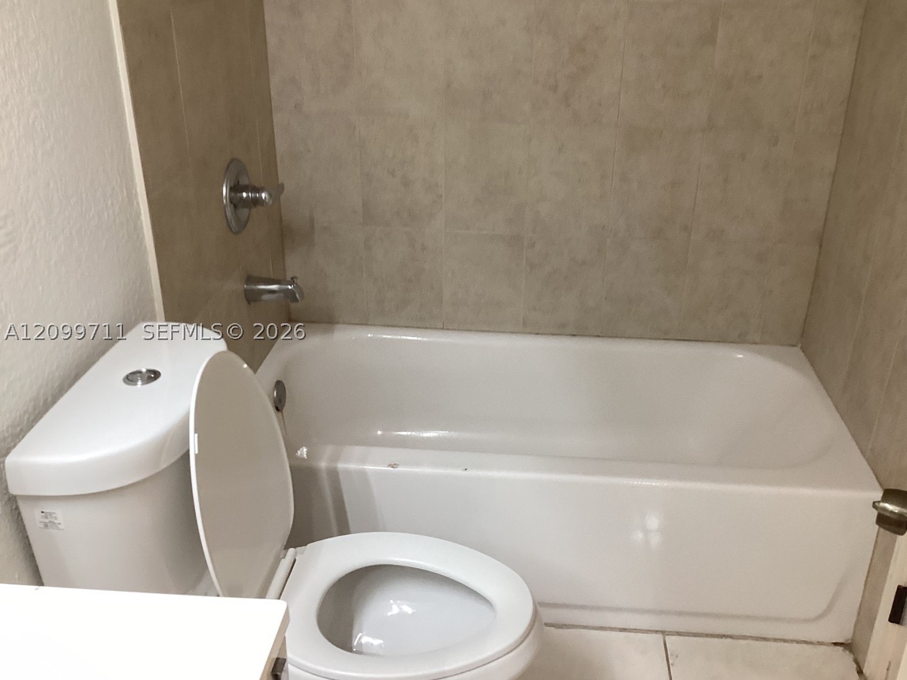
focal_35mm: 34
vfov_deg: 41.8
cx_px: 496
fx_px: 891
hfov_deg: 53.9
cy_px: 331
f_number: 2.4
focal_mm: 3.3
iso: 160
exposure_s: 1/60
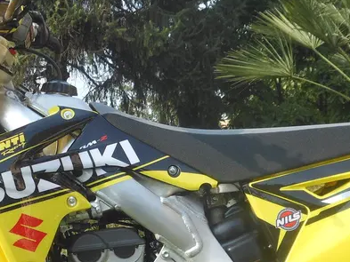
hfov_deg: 16.9
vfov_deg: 12.7
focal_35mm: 116
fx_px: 1173
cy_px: 248
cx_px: 107
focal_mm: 6.8
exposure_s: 1/250
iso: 80
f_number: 3.6
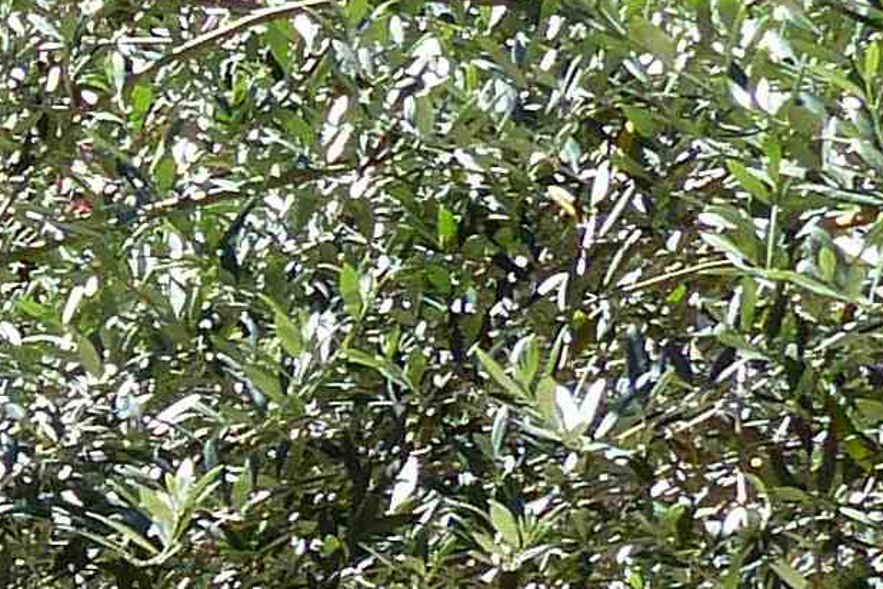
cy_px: 686
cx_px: -719
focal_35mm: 175
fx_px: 4292
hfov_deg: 11.0
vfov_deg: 7.8
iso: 100
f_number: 4
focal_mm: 4.5
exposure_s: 1/320
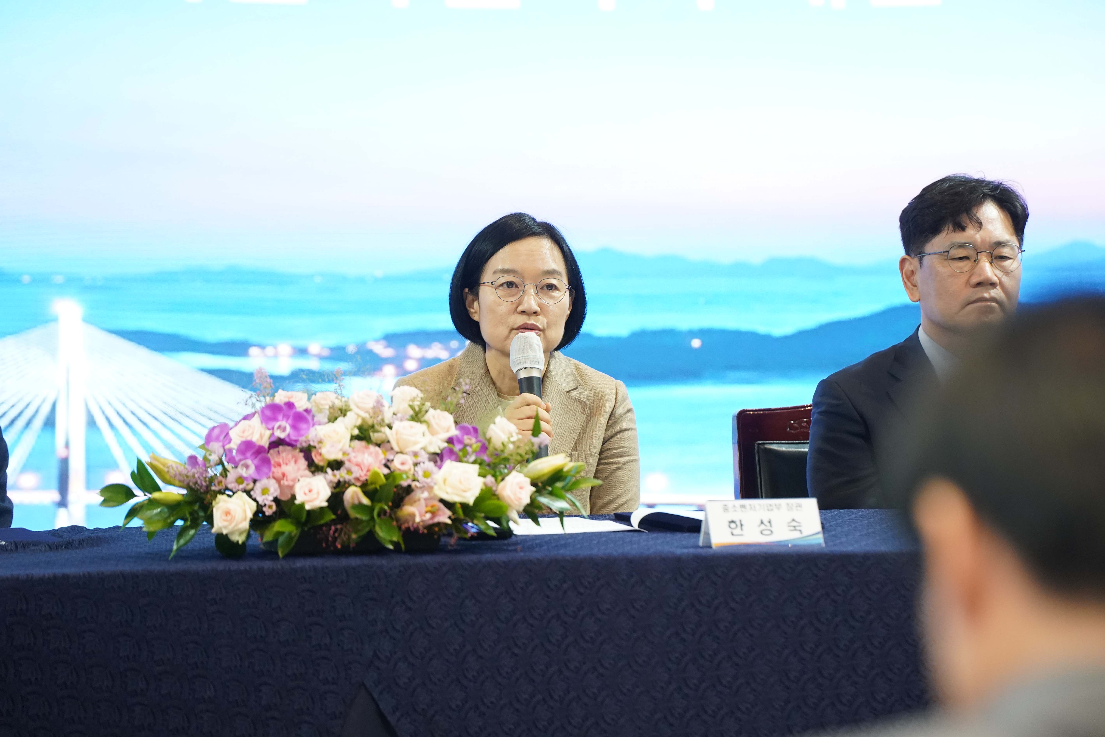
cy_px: 368
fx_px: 5525
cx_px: 552
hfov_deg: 11.4
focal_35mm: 180
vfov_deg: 7.6
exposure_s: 1/160
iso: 5000
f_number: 4
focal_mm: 180
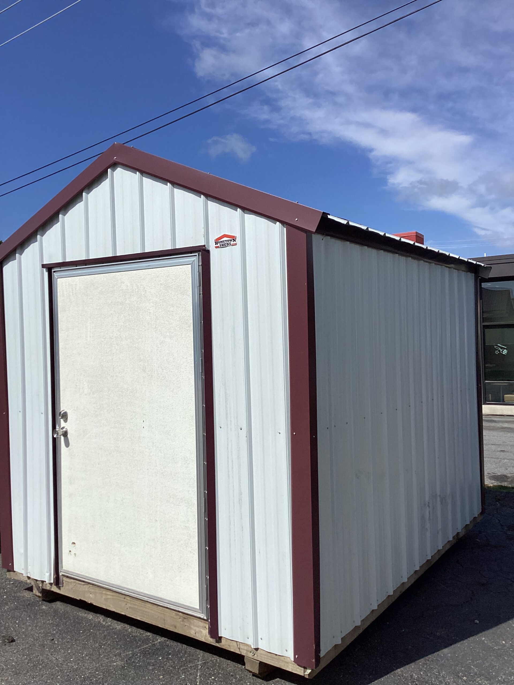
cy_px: 342
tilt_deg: -0.4
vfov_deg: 58.4
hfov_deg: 45.4
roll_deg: +0.7
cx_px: 257
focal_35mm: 31
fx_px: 614
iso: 25
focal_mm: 3.3
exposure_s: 1/3546
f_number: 2.4
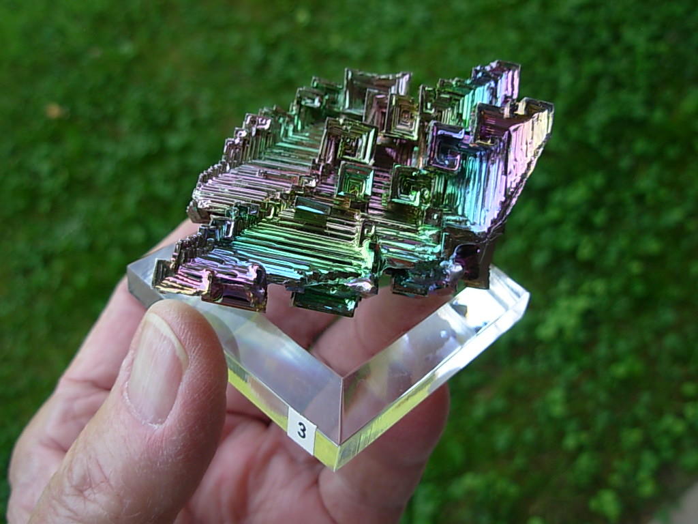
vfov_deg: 37.7
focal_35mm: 38
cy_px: 262
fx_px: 766
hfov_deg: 49.0
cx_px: 349
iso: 50
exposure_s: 1/215
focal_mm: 6.3
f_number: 2.9
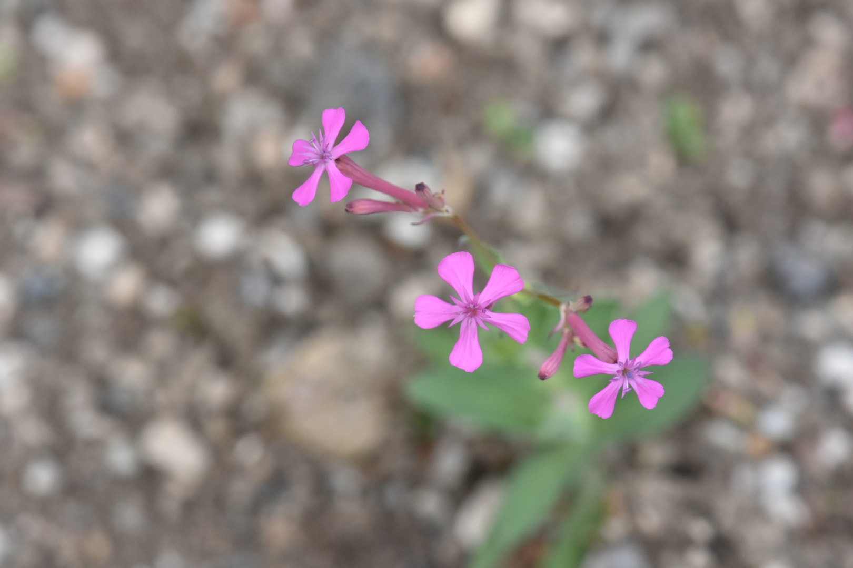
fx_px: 3021
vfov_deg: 10.8
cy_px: 284
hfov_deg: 16.1
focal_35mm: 128
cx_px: 426
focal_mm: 85
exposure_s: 1/160
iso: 800
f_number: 8
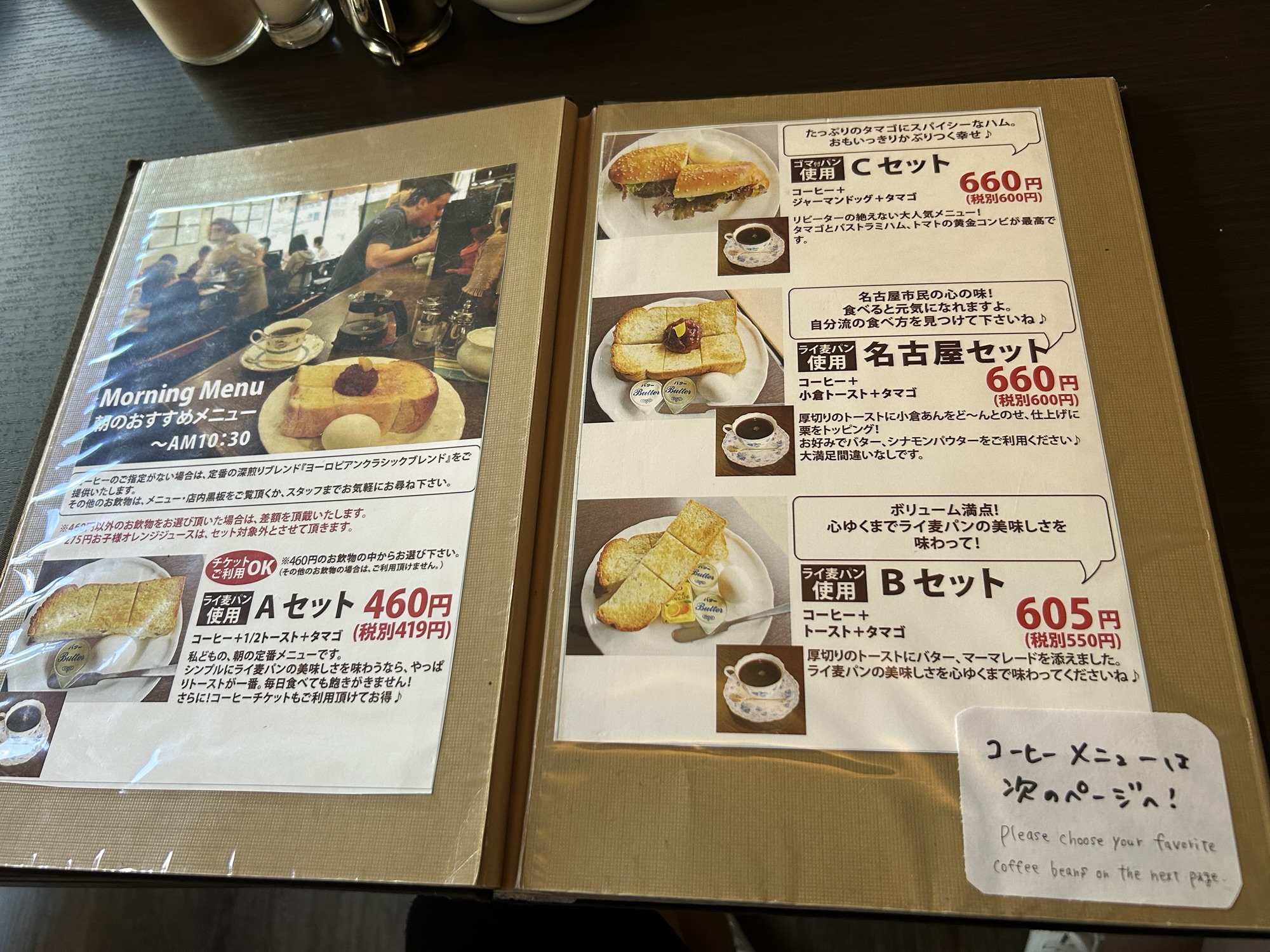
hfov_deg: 67.3
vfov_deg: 53.1
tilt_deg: -62.0
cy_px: 476
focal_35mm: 26
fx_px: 954
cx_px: 635
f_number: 1.5
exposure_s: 1/120
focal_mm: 5.7
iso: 125
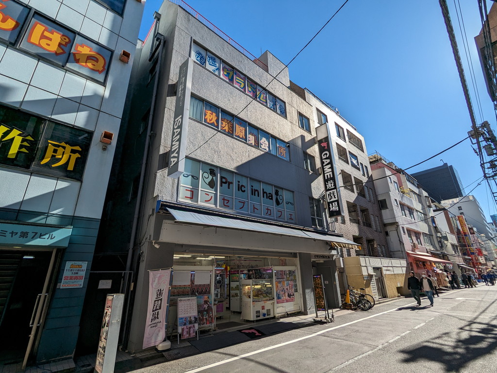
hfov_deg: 94.5
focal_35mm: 16
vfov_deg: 78.1
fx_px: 230
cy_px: 186
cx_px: 248
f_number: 2.2
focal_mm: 2.35
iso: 47
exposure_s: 1/2445
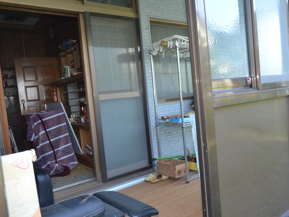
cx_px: 155
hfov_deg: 59.9
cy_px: 108
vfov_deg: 46.8
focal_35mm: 30
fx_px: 251
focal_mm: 18
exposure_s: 1/100
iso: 400
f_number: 4
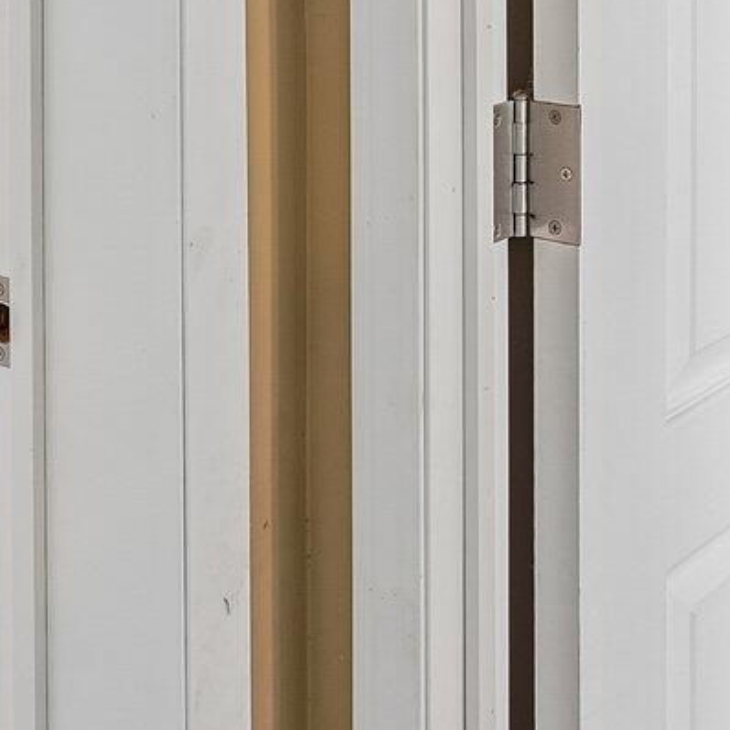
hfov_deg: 23.9
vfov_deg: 21.8
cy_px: -197
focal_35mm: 72
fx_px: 1722
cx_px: 367
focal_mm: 16.5
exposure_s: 1/20
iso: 400
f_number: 8
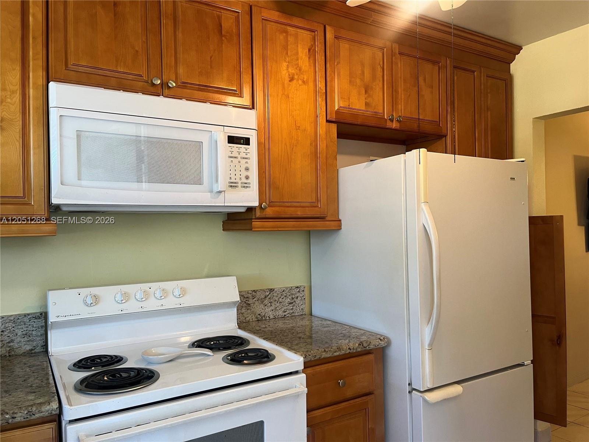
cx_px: 294
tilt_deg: -0.5
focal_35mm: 26
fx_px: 442
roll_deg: +1.8
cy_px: 221
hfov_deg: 67.3
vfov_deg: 53.1
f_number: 1.6
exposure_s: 1/60
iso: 100
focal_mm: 5.1
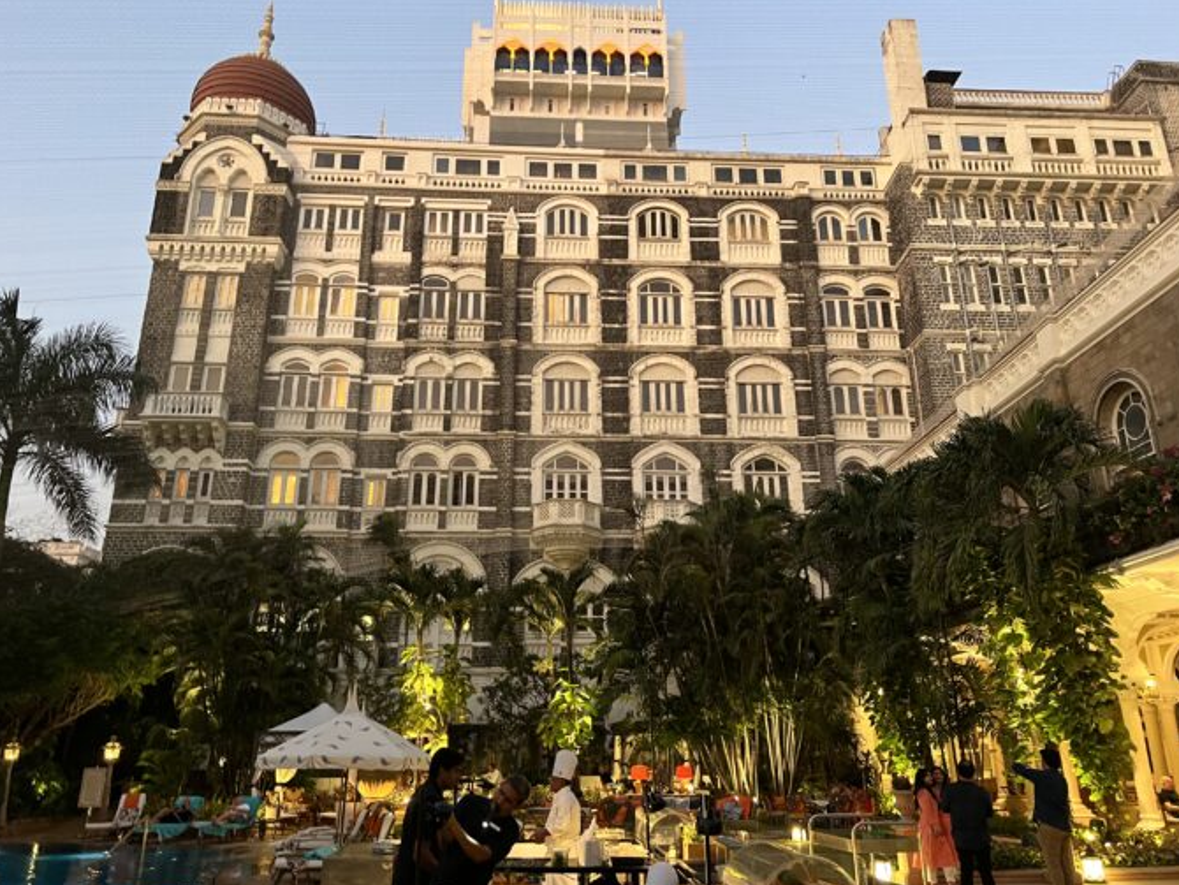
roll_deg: +0.1
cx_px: 577
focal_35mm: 27
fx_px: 920
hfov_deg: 65.3
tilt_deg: +19.5
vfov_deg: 51.4
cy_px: 450
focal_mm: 5.7
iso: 400
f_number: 1.5
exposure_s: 1/33
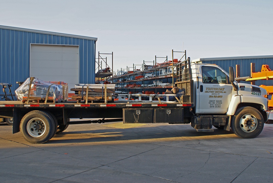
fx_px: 228
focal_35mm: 30
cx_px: 136
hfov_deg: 61.9
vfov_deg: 43.7
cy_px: 92
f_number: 8
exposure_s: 1/60
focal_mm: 20
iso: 100
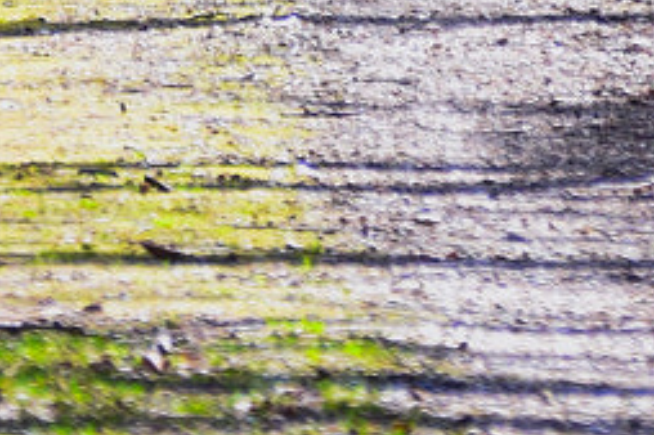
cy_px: -808
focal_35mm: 869
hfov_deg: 2.4
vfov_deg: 1.6
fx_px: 15776
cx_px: 116
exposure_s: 1/125
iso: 200
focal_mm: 92
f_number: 6.3
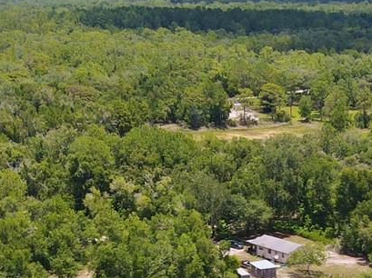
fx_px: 1009
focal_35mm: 94
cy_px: 484
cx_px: 260
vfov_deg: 14.1
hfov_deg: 20.8
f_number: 2.8
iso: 100
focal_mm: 4.5
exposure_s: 1/400
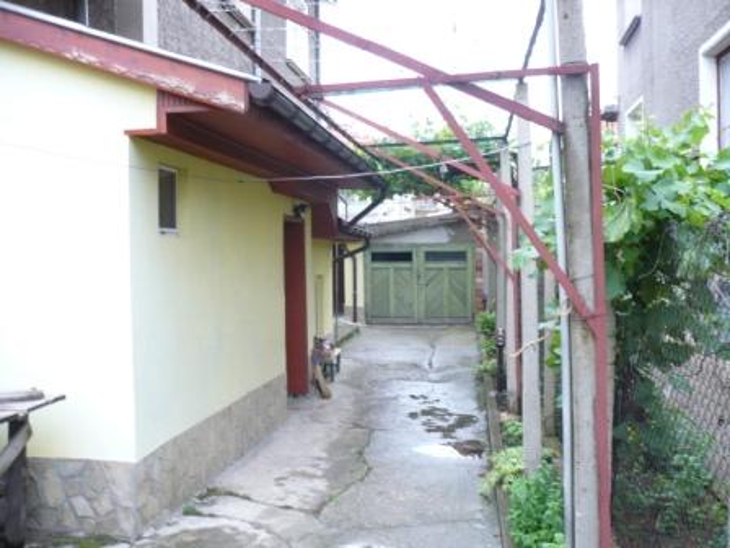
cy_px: 274
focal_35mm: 35
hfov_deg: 52.6
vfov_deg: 40.7
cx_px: 365
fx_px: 738
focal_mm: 5.8
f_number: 2.8
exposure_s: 1/30
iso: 125
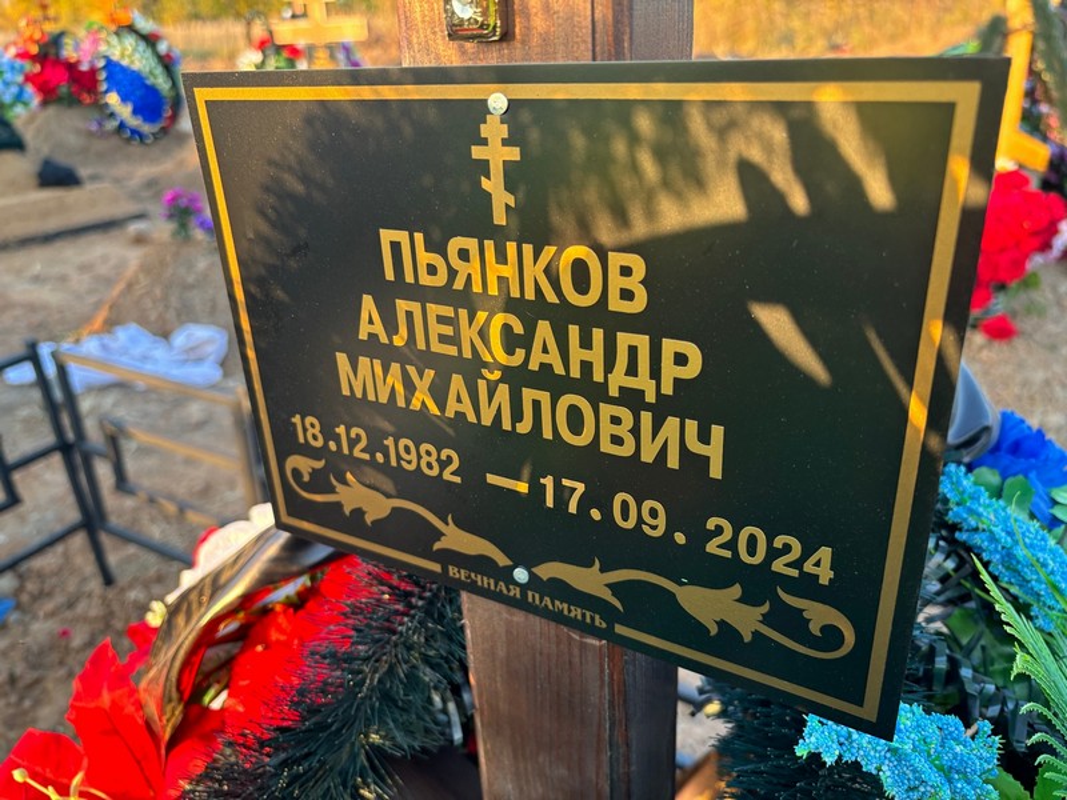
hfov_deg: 67.3
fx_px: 801
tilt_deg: -27.1
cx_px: 534
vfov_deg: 53.1
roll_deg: +0.5
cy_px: 400
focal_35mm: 26
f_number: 1.6
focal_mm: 5.96
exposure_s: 1/121
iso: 64
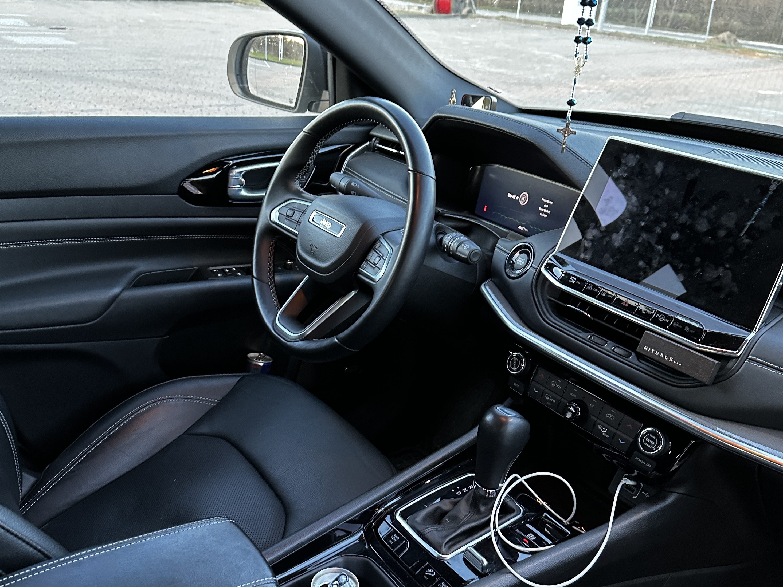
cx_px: 387
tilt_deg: -25.4
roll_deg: -4.4
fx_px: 746
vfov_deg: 42.9
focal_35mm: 33
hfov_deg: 55.4
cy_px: 333
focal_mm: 6.86
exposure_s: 1/60
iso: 400
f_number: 1.78
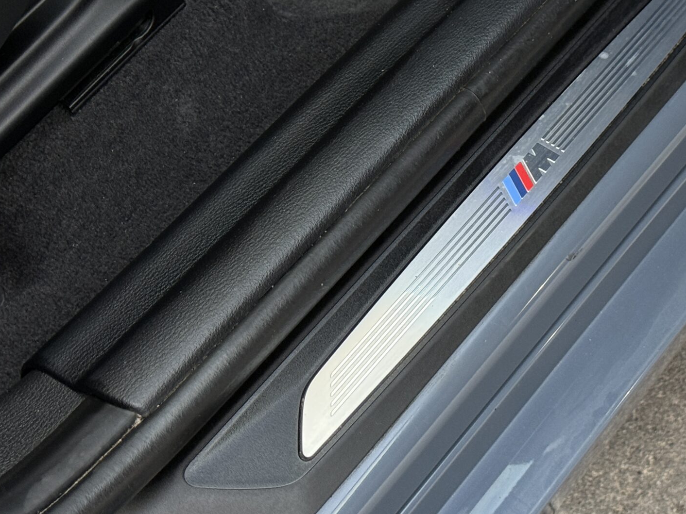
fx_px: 1724
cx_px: 468
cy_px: 107
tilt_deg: -48.7
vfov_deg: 16.8
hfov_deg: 22.4
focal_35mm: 87
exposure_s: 1/60
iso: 100
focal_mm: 6.76
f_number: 1.78
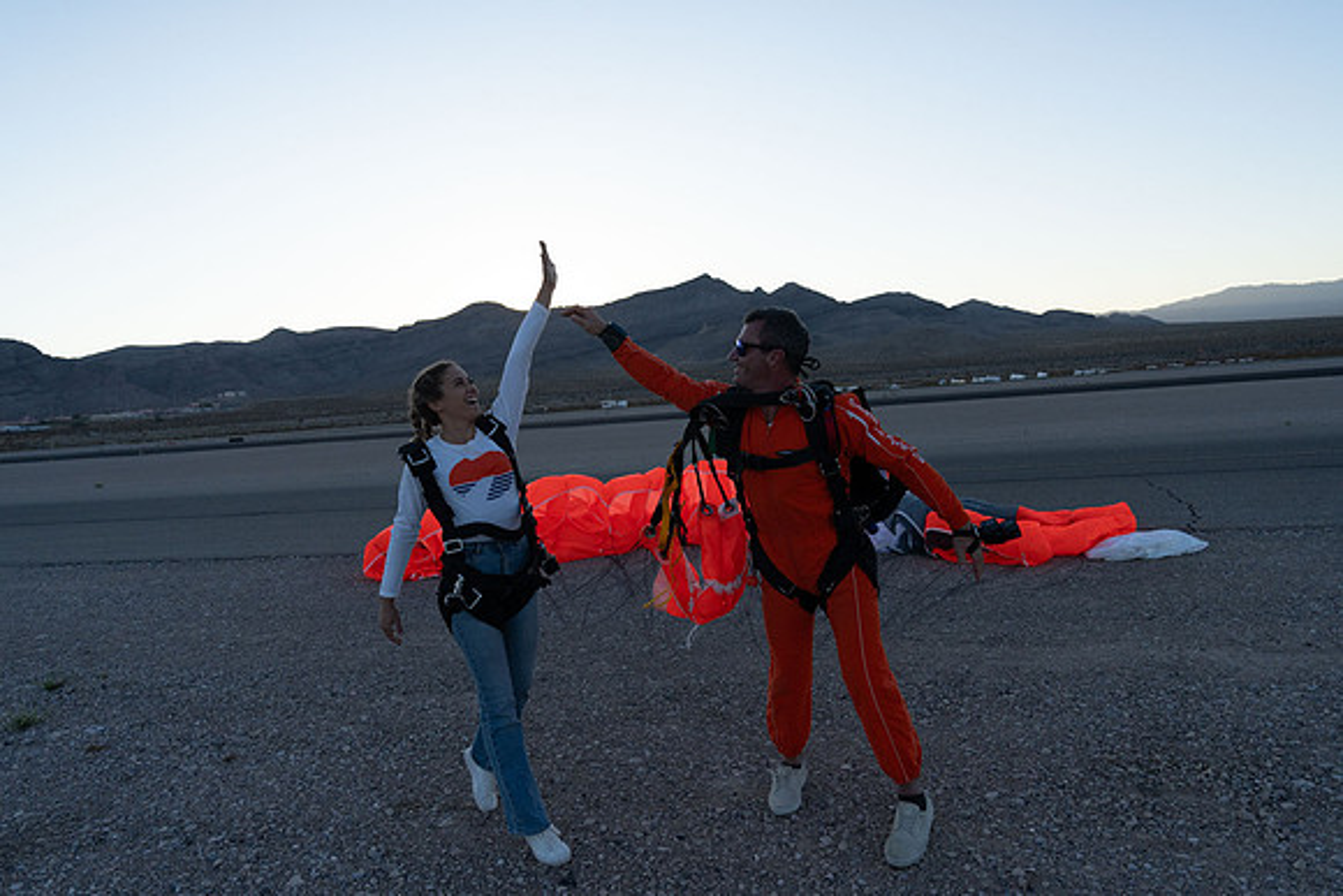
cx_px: 672
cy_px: 448
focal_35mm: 24
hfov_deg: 73.7
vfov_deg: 53.2
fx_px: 896
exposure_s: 1/2000
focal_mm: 24
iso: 1250
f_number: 5.6
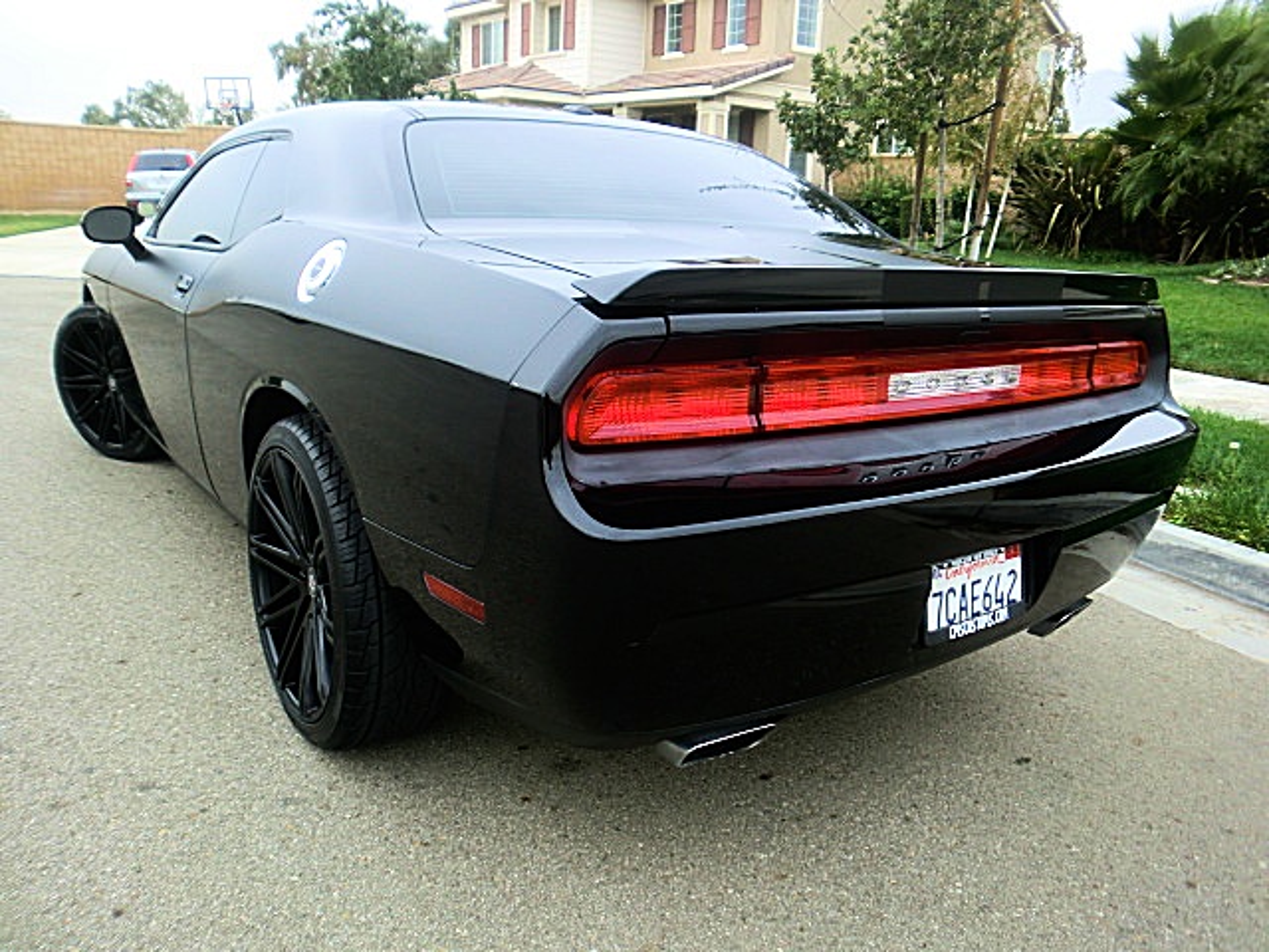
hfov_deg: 67.3
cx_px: 634
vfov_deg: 53.1
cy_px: 476
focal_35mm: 26
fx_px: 953
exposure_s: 1/160
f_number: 2.6
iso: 64
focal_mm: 4.65
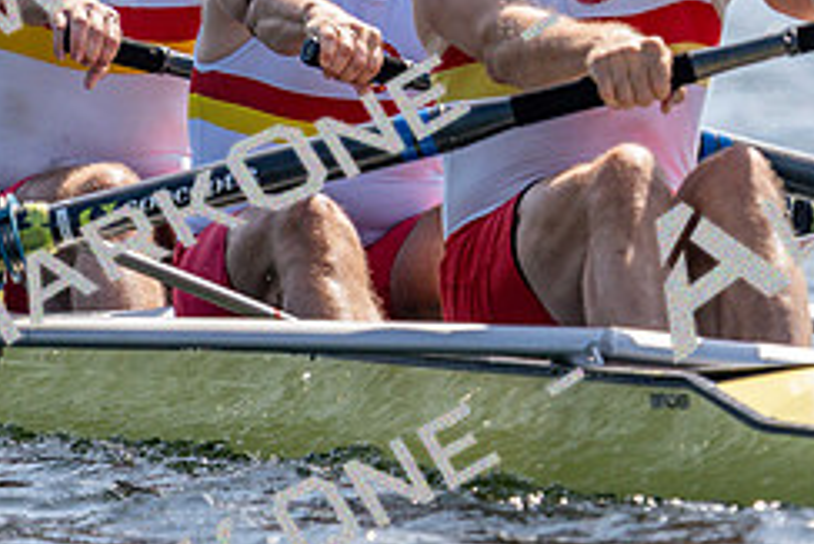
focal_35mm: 1040
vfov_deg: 1.3
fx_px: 23529
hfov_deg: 2.0
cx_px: 370
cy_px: 45
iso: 400
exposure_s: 1/2000
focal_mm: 437
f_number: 6.3
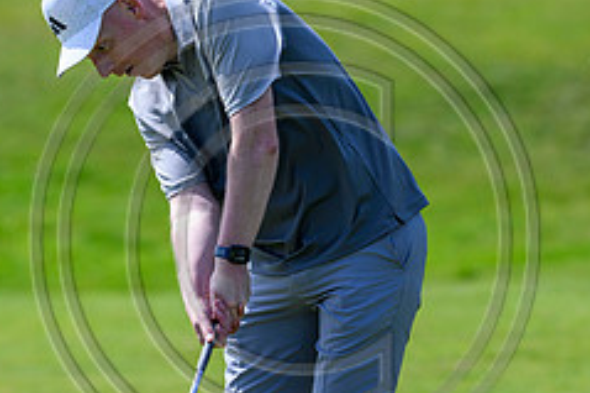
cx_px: 284
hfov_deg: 2.1
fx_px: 15919
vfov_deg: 1.4
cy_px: 236
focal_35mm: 972
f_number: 4
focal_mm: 400
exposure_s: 1/3200
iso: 500
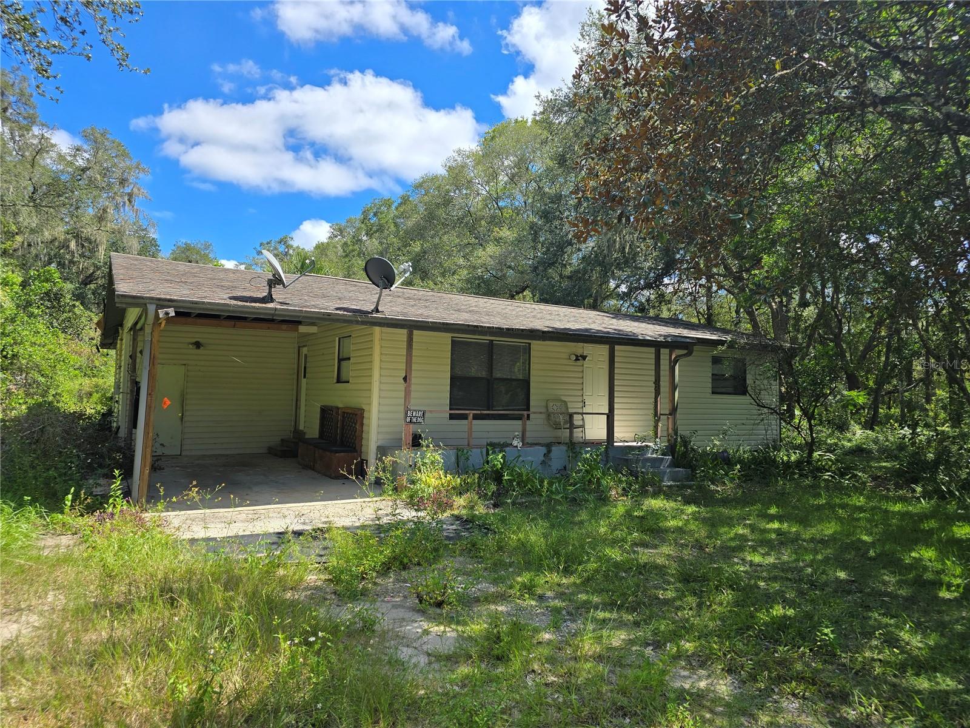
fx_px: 644
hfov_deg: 73.9
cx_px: 485
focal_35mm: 23
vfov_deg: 58.9
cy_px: 364
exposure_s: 1/647
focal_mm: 6.3
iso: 12
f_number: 1.7
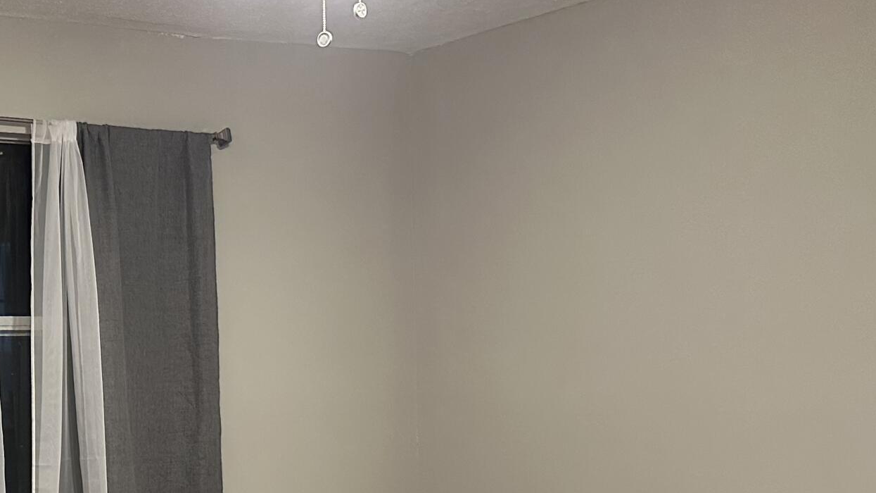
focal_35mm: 63
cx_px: 8
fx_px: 1463
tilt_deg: +1.3
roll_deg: +1.1
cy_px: 396
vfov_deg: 18.9
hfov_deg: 31.0
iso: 400
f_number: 1.78
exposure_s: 1/60
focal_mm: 6.86
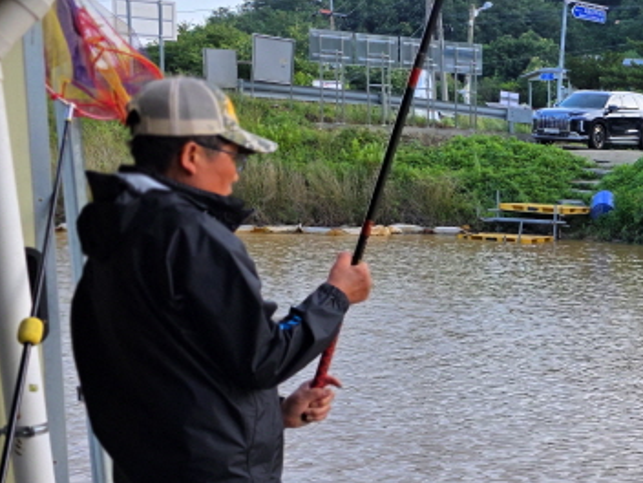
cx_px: 762
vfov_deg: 21.7
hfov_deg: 26.0
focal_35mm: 67
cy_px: 359
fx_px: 1245
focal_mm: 6.3
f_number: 1.7
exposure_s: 1/1742
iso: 80
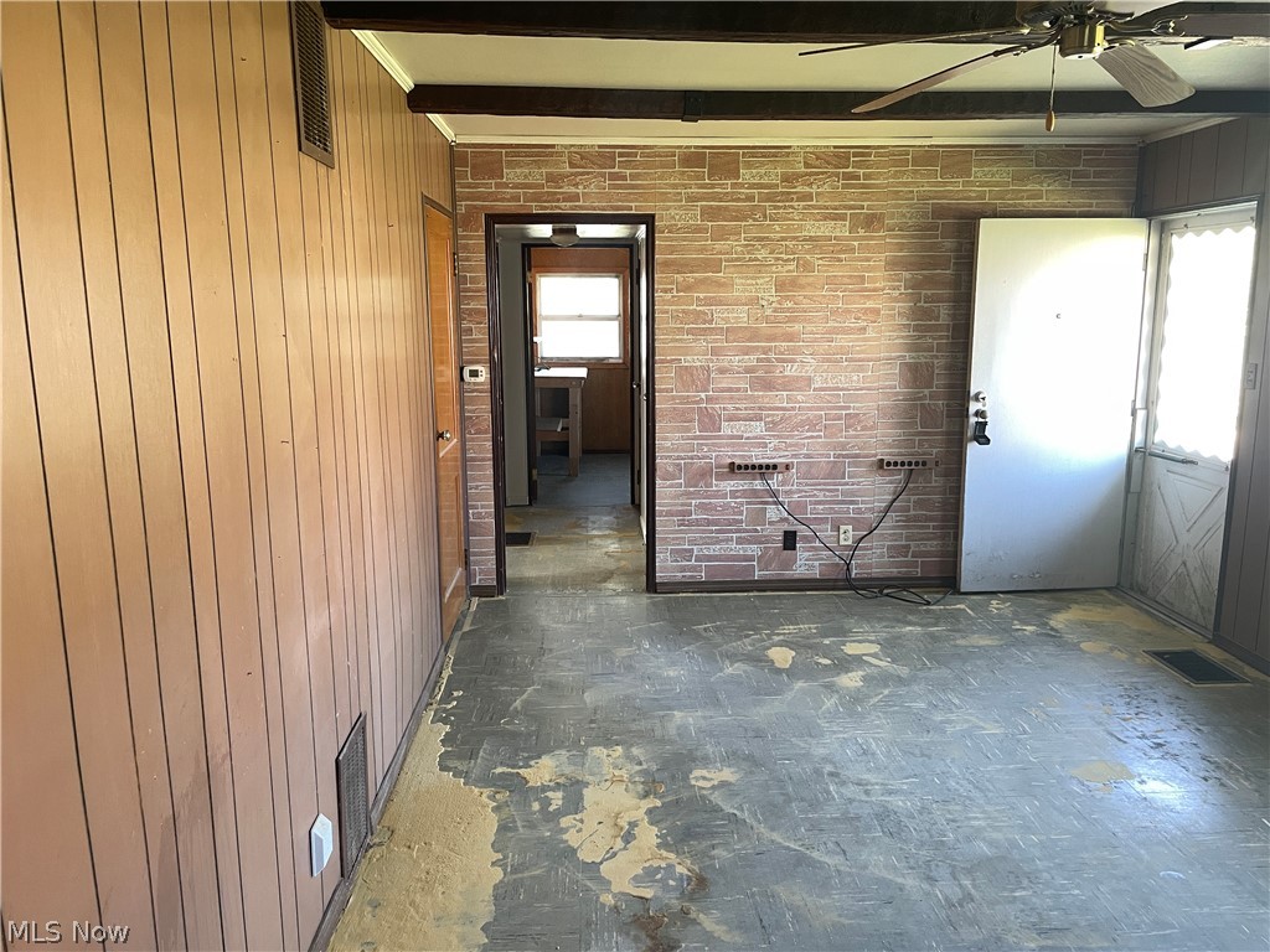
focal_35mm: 26
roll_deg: +0.4
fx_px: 954
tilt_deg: -9.4
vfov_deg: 53.1
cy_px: 476
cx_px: 635
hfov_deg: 67.3
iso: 125
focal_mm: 4.2
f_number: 1.6
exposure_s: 1/66
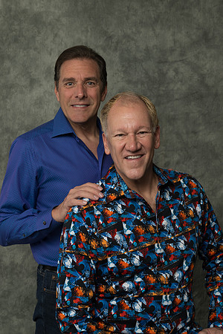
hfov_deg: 22.6
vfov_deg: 33.4
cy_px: 167
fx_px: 557
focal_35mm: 60
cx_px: 112
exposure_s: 1/125
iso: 400
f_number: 10
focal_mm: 60
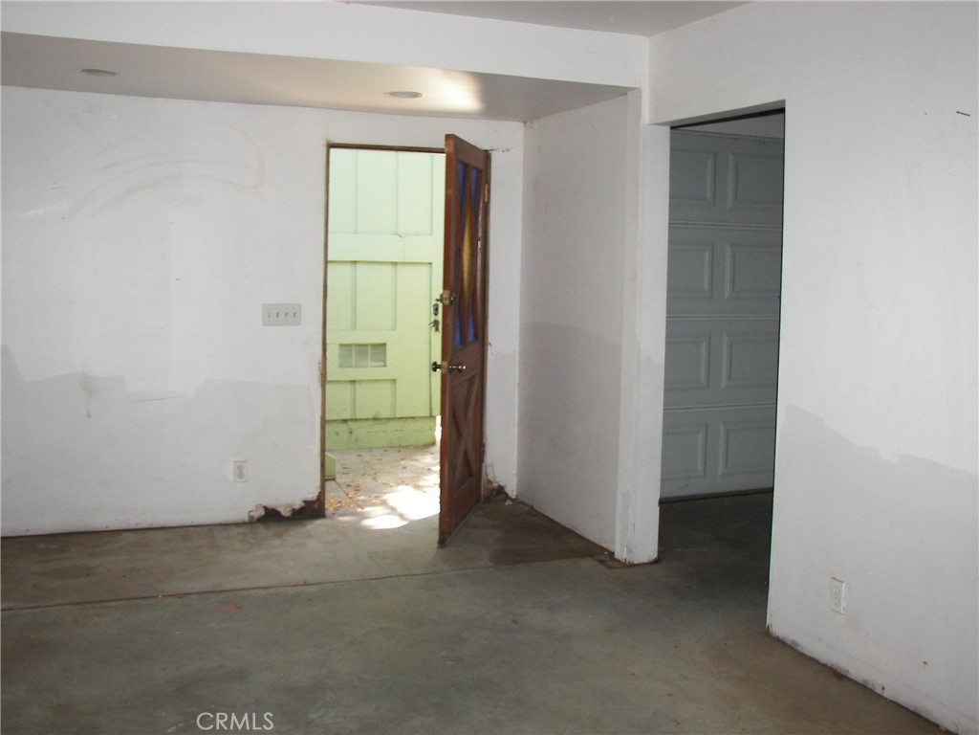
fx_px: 1018
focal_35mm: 36
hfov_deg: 51.4
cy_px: 368
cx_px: 490
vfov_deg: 39.7
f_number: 2.8
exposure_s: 1/30
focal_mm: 6
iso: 100
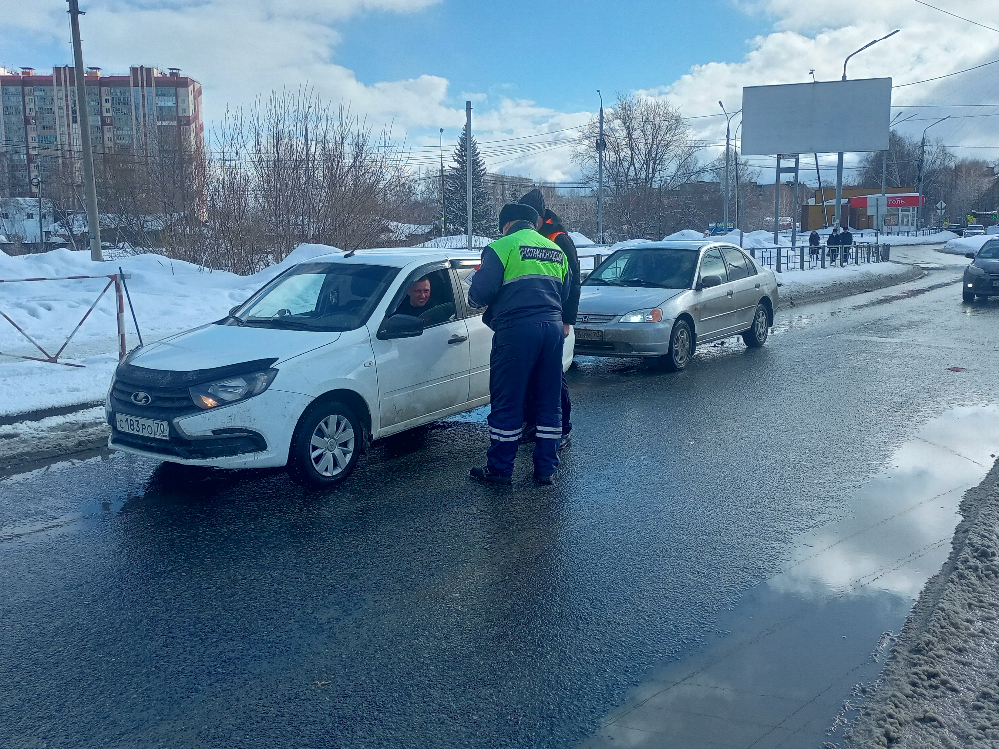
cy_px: 339
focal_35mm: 34
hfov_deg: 53.9
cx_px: 472
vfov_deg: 41.8
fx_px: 981
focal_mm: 4.69
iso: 115
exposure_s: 1/3984
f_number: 1.8
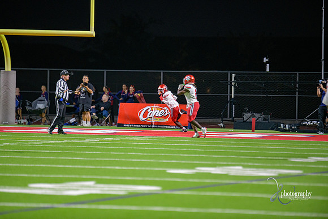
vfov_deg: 4.6
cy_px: 110
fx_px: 2734
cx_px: 164
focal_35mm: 300
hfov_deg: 6.9
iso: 2000
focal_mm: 300
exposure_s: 1/250
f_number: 2.8
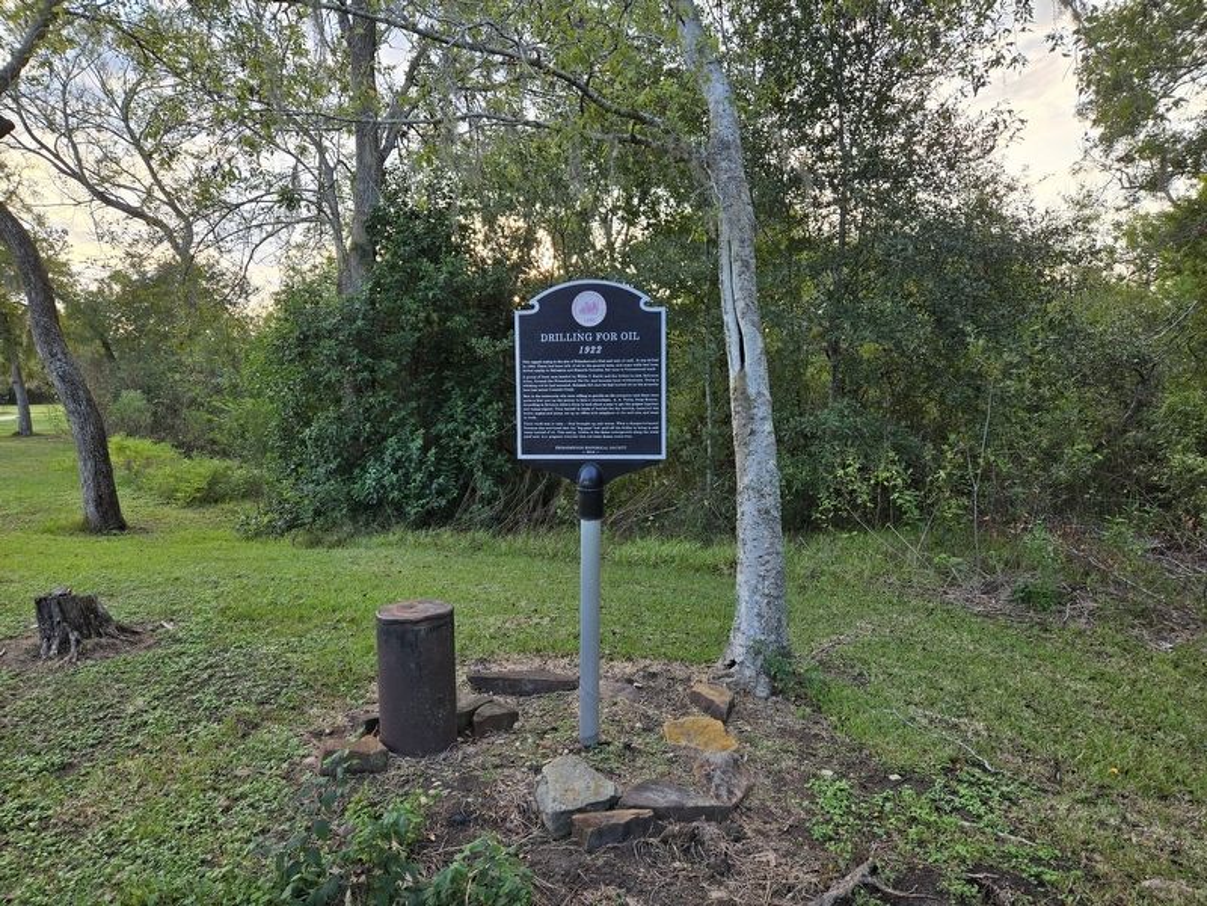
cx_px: 604
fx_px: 802
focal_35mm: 23
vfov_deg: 58.9
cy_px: 453
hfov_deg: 73.9
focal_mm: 5.4
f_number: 1.8
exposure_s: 1/287
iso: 25
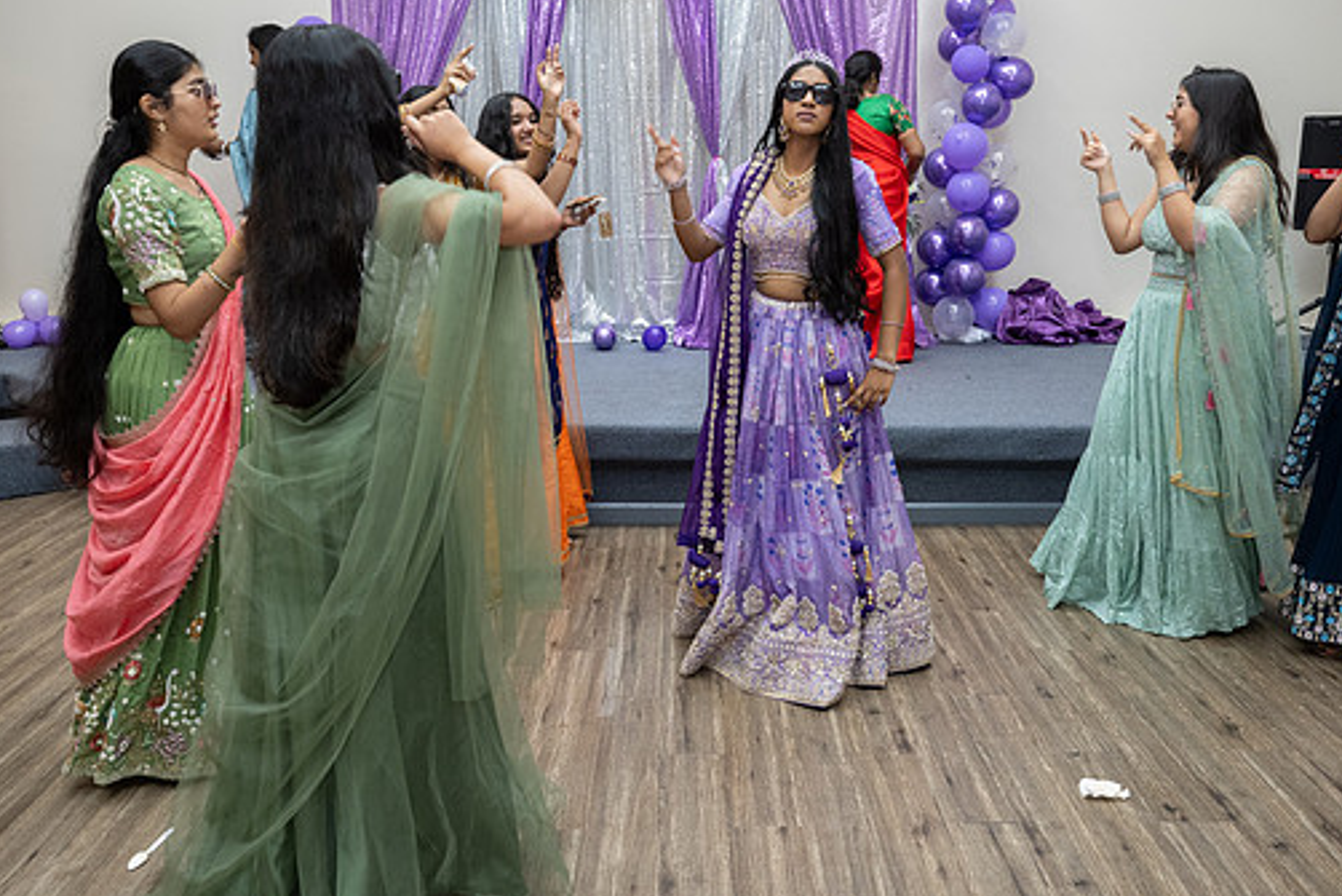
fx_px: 1156
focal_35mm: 31
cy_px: 394
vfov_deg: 42.3
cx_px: 704
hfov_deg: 60.2
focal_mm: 24
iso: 1000
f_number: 4.5
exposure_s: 1/160
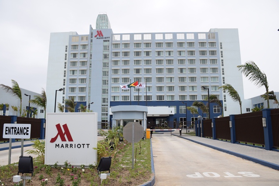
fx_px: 209
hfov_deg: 67.4
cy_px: 93
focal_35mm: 27
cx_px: 140
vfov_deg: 48.0
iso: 100
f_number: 6.3
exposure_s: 1/500
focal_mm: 18
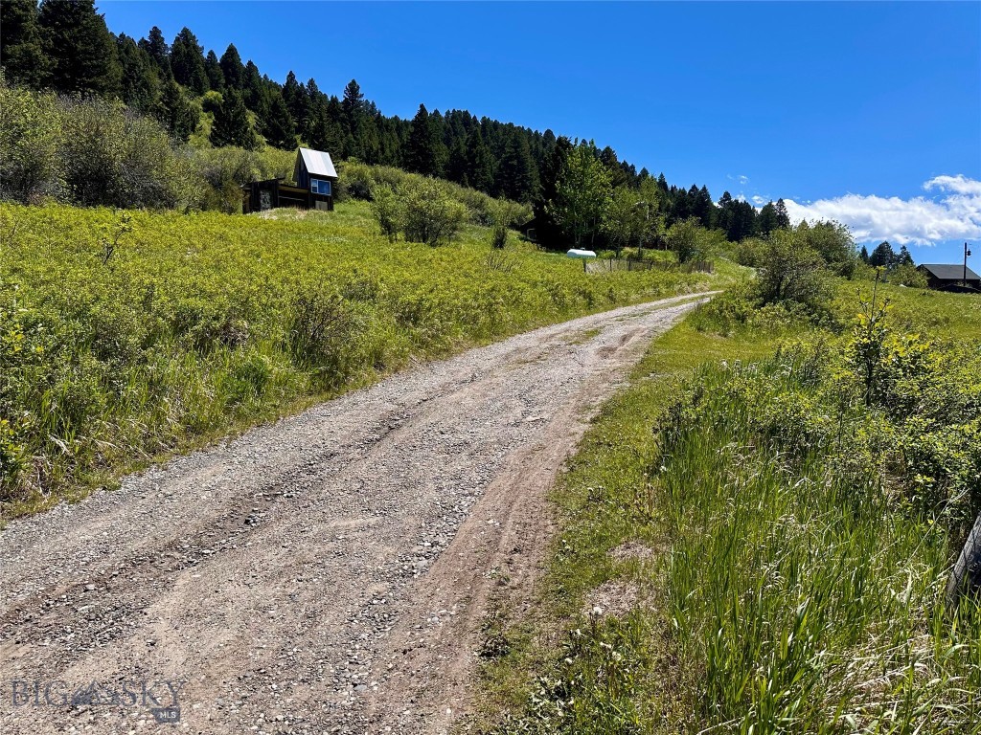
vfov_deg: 56.8
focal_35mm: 24
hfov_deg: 71.6
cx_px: 490
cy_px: 368
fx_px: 680
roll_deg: -0.1
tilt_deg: -0.4
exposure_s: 1/3597
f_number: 1.78
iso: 80
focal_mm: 6.86
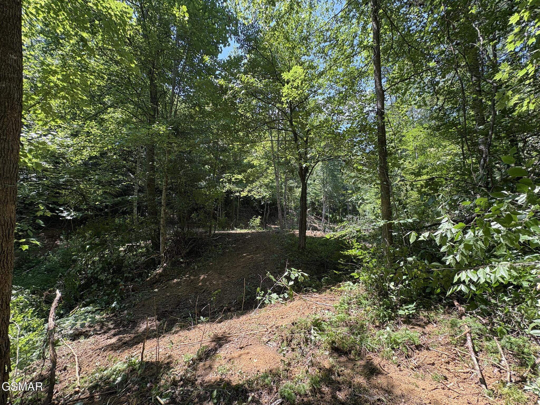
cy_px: 202
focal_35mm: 14
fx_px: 218
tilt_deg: +7.6
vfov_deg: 85.7
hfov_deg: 102.1
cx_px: 270
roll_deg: +2.5
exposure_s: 1/187
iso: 50
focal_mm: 2.22
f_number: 2.2
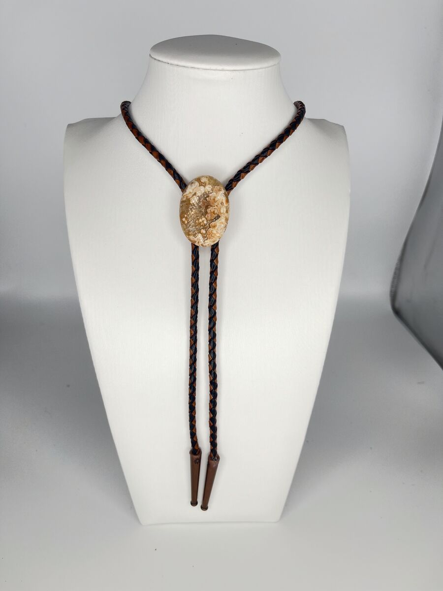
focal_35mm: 26
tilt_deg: -26.4
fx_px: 444
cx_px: 222
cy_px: 296
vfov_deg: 67.3
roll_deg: -0.9
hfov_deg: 53.1
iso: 50
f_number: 1.6
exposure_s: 1/913
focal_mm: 5.1
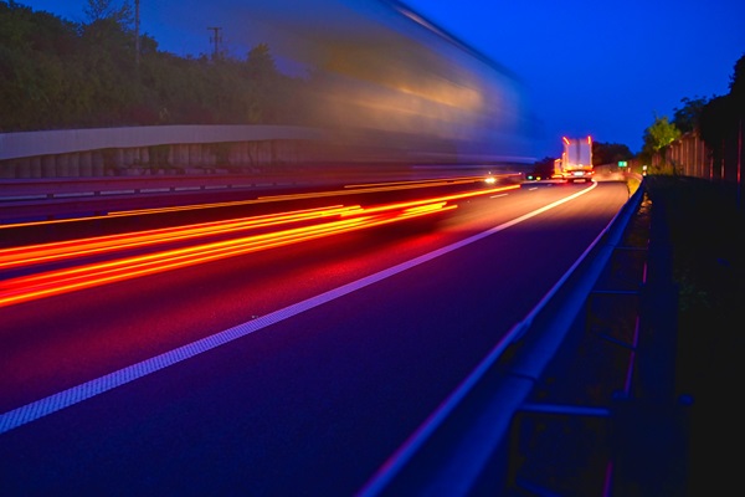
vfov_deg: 29.9
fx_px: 931
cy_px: 248
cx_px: 372
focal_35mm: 45
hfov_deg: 43.6
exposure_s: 1/1.25
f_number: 2
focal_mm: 30
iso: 200
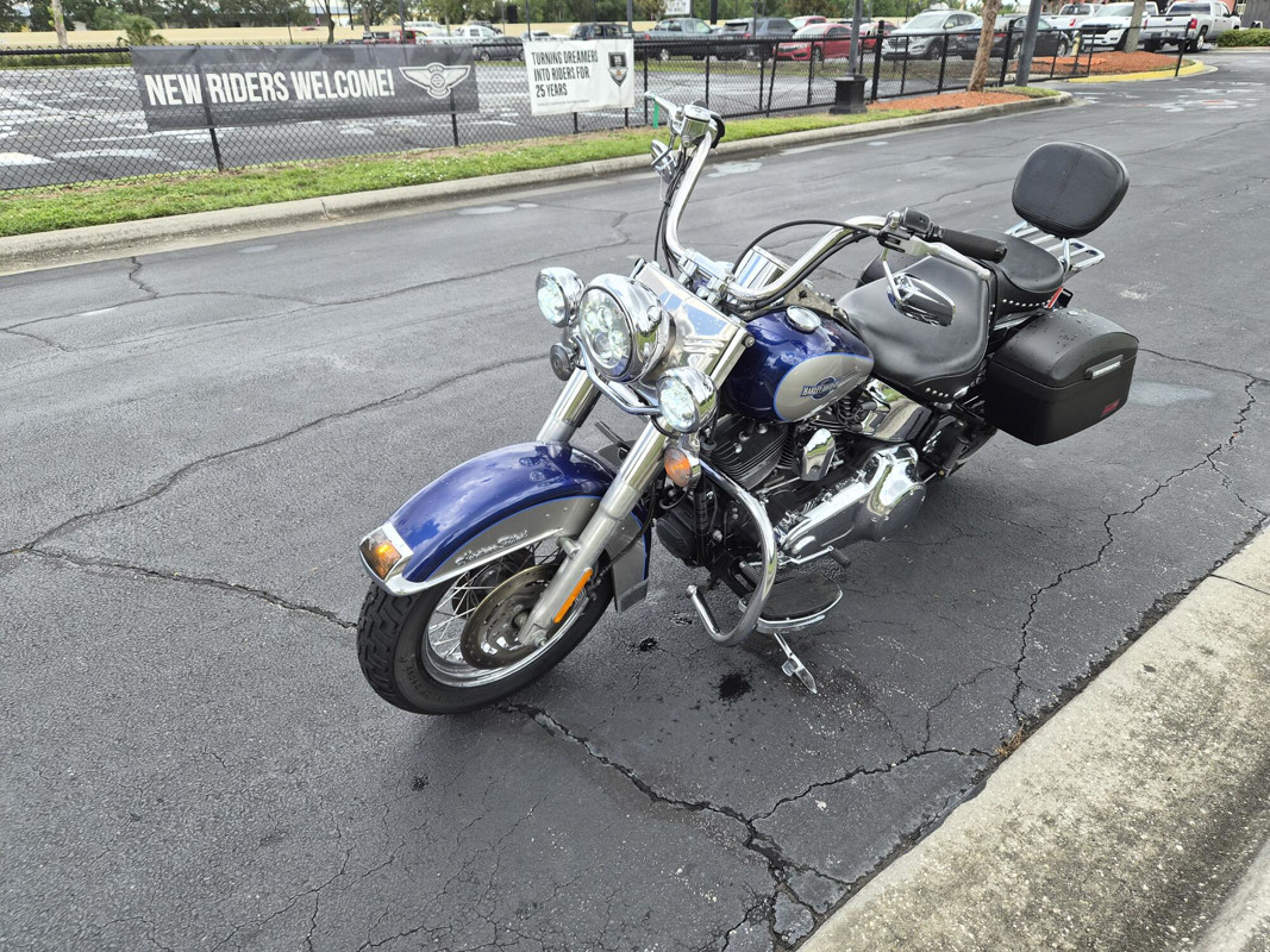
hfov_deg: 73.9
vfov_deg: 58.9
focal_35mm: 23
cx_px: 635
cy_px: 476
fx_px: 844
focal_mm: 5.4
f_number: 1.8
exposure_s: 1/1044
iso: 80
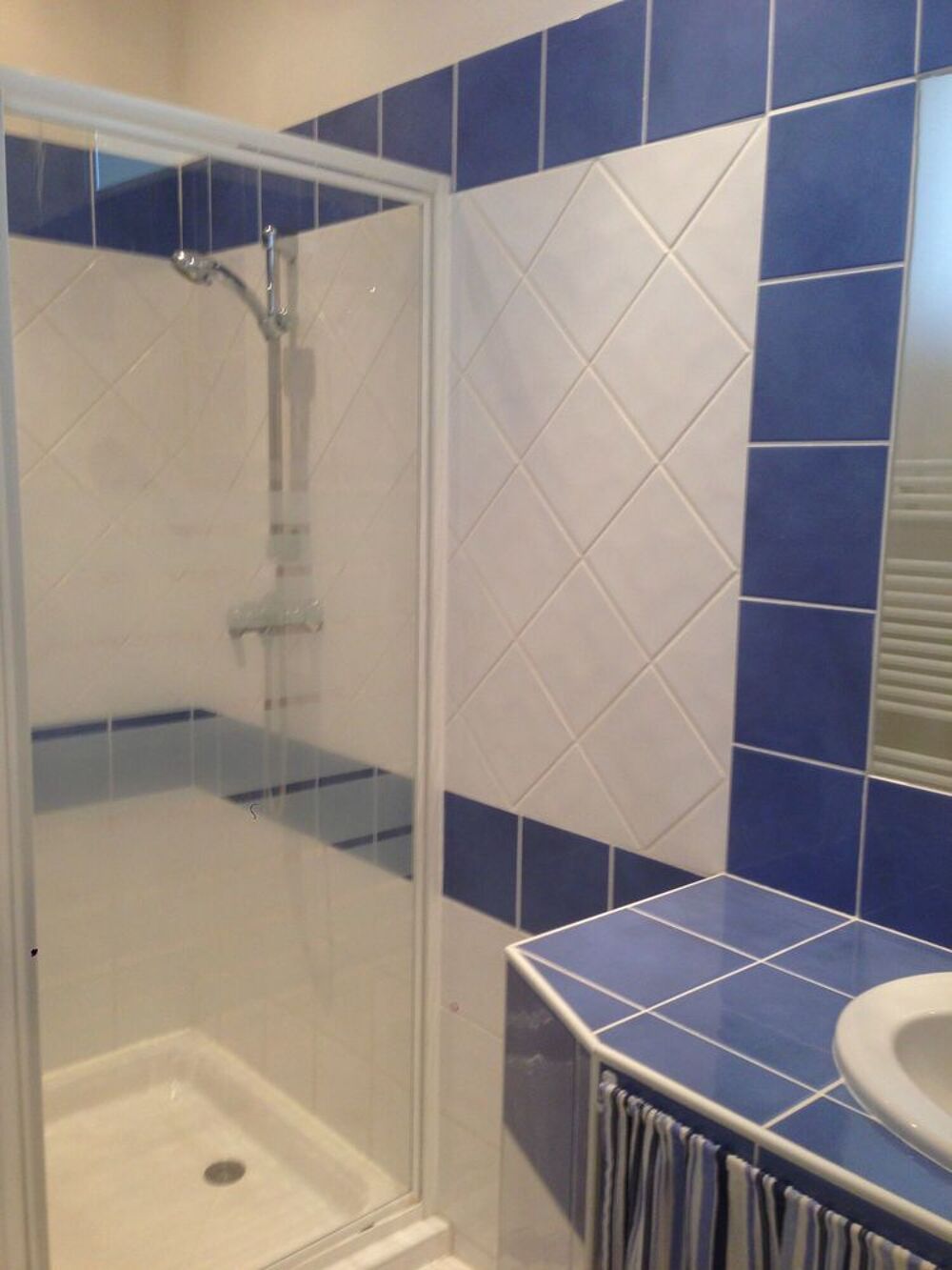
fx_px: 1210
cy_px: 635
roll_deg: -1.9
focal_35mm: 33
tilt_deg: -3.9
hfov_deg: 43.0
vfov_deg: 55.3
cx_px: 476
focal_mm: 4.12
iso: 80
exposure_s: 1/20
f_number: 2.4
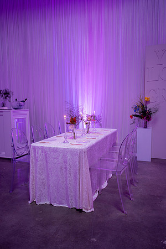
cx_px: 83
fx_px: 201
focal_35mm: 29
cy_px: 124
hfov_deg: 45.0
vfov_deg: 63.7
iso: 400
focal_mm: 29
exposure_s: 1/15
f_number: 4
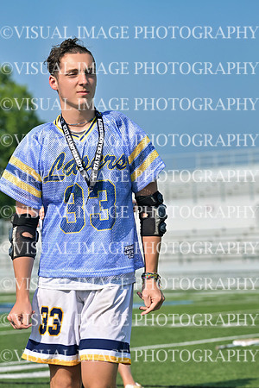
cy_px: 194
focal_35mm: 133
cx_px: 130
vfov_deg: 15.4
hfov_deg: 10.3
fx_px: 1435
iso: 64
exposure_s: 1/640
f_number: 10
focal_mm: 89
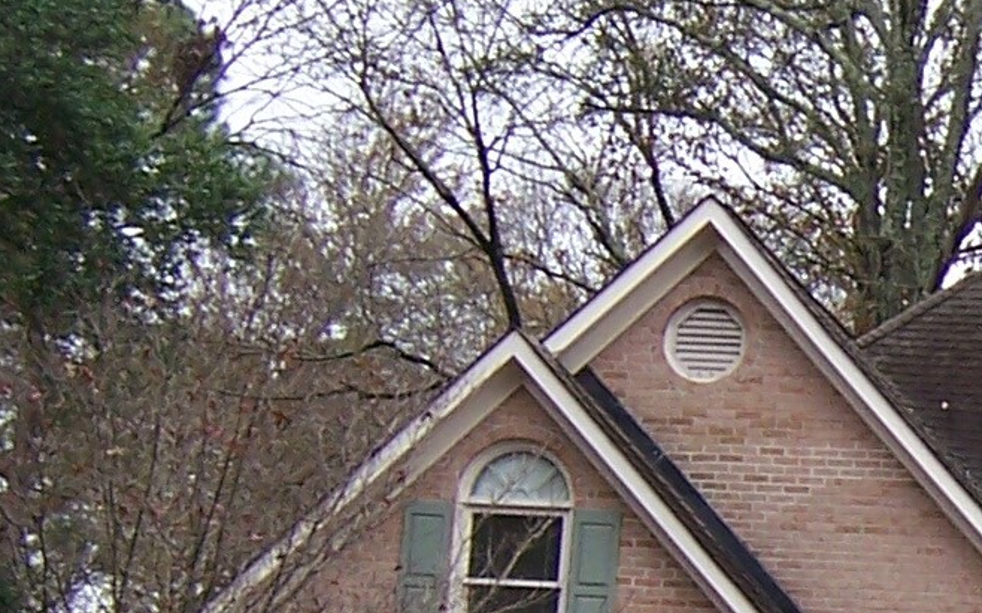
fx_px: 3666
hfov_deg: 14.4
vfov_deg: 9.5
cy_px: 686
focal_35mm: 137
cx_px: 1413
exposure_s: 1/125
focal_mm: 5.5
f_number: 3.4
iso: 80
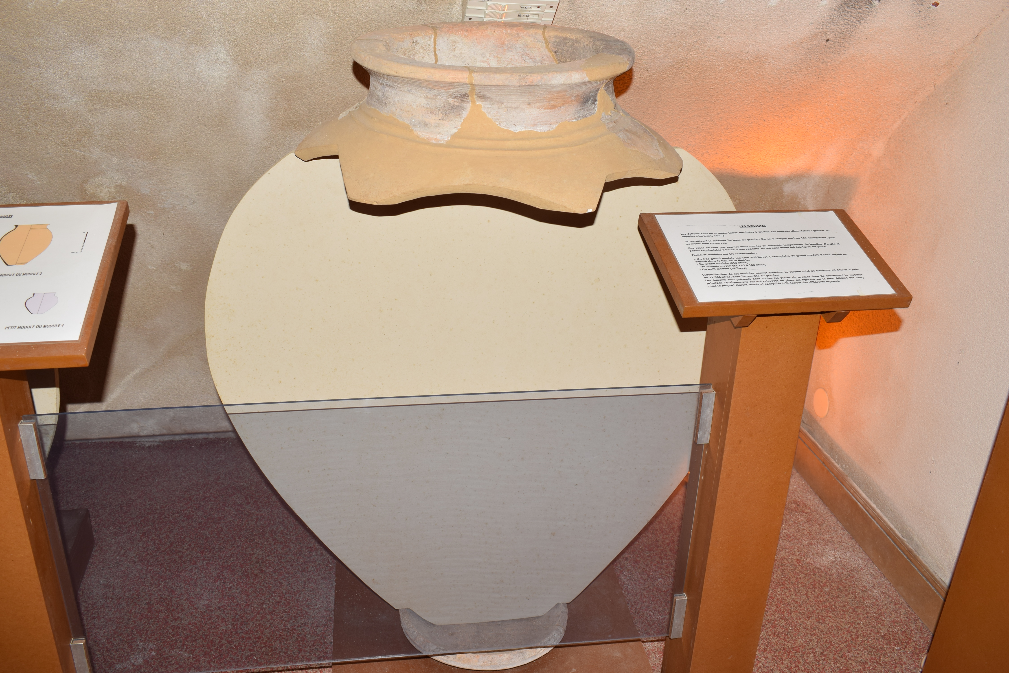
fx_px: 925
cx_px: 504
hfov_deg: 57.2
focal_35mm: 33
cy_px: 336
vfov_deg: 40.0
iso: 100
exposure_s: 1/60
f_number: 8
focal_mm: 22
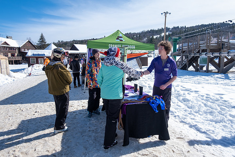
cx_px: 118
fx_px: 157
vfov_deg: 53.2
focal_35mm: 24
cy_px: 78
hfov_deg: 73.7
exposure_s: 1/1000
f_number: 5.6
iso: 320
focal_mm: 16
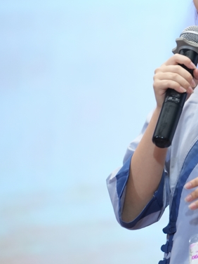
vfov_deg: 5.3
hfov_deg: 4.0
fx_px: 2852
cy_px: 77
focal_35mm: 374
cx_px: 270
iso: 1600
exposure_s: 1/125
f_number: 2.8
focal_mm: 150
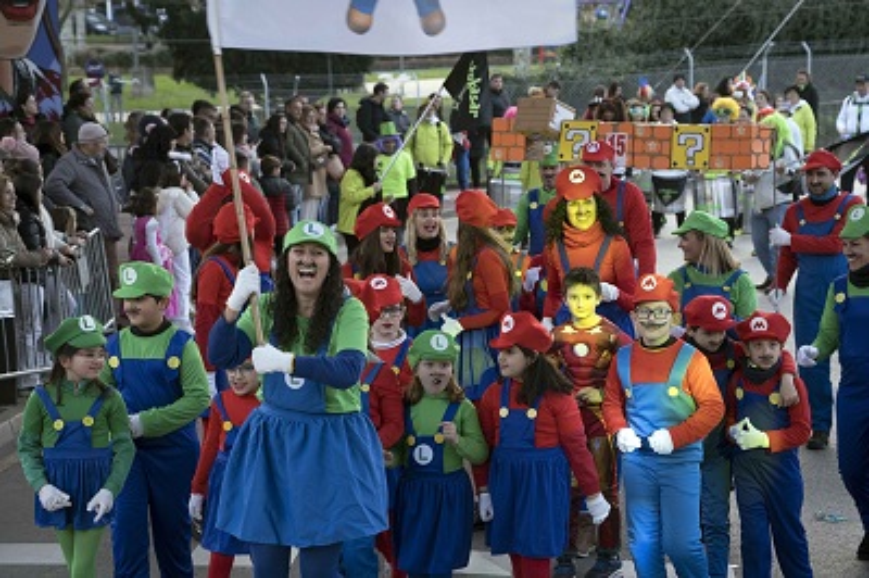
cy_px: 289
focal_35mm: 105
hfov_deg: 19.5
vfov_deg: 13.0
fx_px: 2532
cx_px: 434
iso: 3200
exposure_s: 1/200
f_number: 5.6
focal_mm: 105
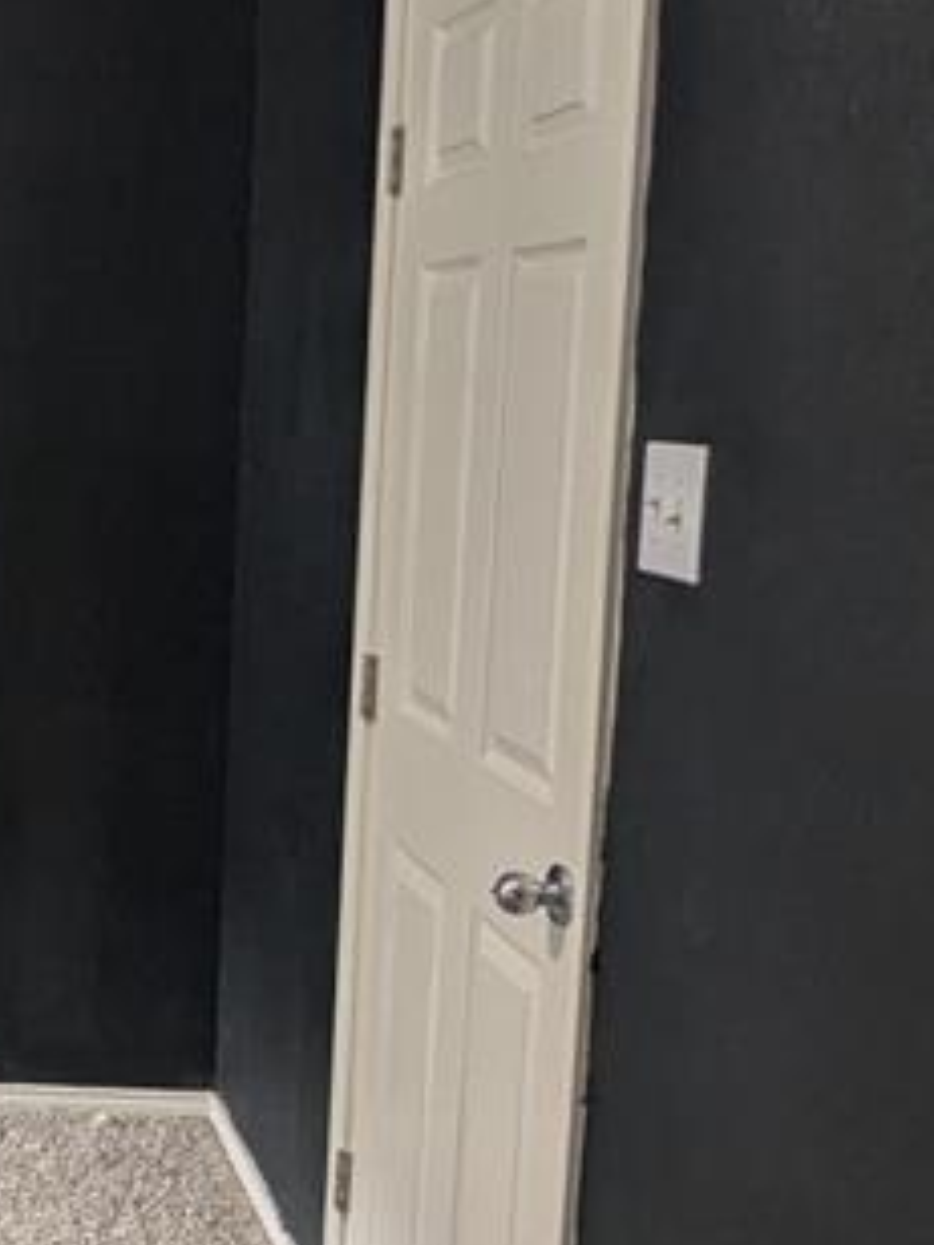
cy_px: 566
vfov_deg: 36.1
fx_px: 1907
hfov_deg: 23.2
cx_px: -392
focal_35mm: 53
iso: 51
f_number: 2.2
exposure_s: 1/24
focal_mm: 2.35
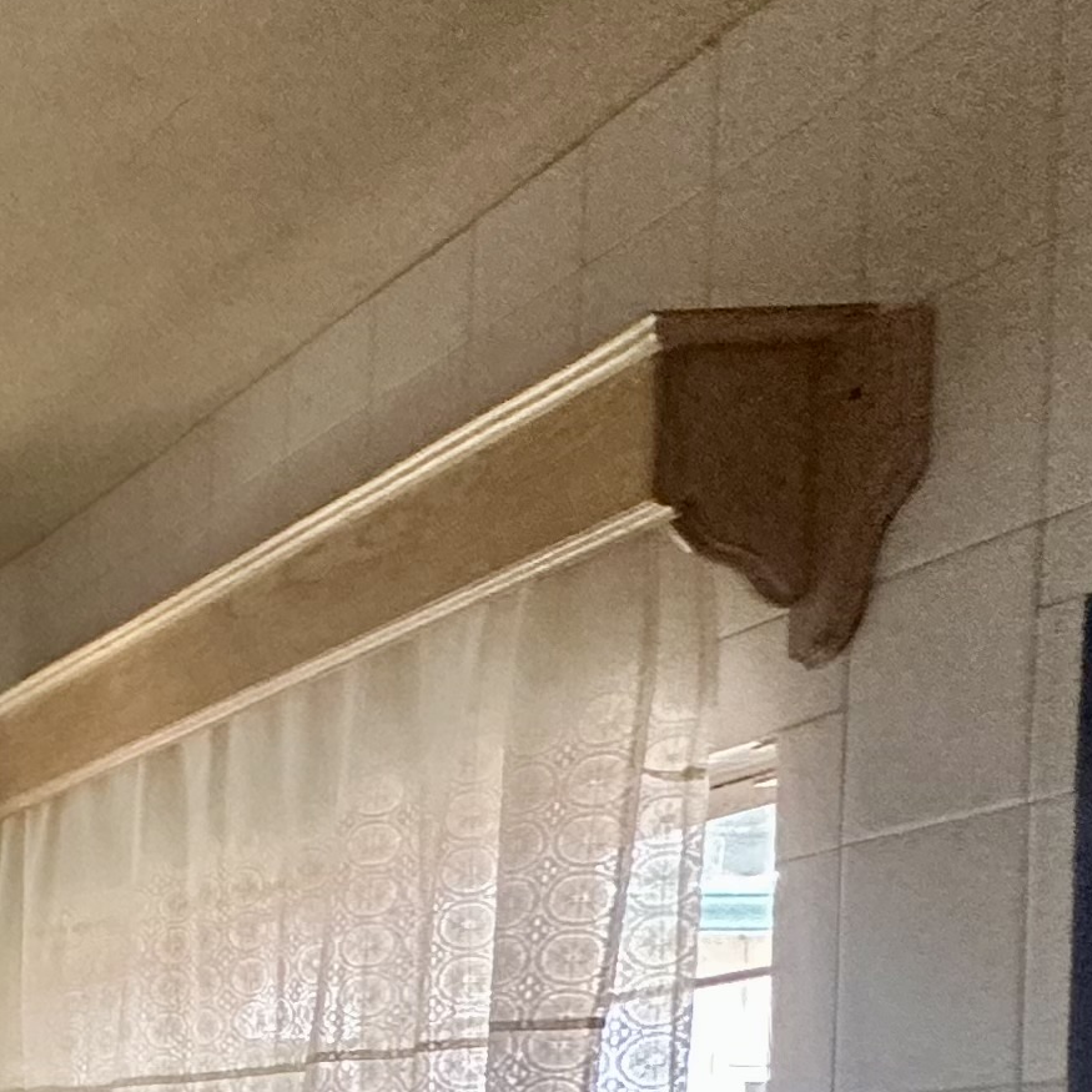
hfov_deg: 17.8
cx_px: -1208
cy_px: 1272
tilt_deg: +0.1
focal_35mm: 57
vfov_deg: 27.0
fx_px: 2034
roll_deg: -1.5
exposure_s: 1/99
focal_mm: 2.22
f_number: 2.2
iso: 320
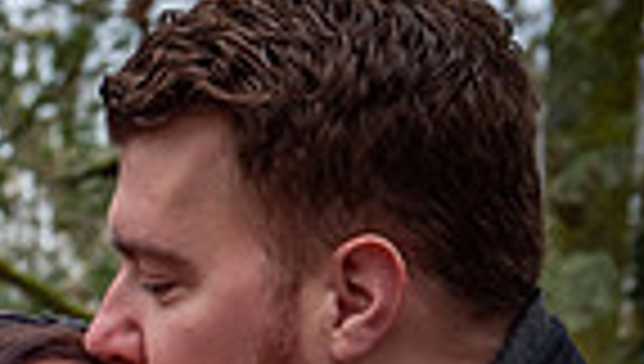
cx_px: -43
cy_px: 912
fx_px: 5029
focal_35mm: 294
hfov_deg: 7.3
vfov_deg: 4.1
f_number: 5
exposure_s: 1/160
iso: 400
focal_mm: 43
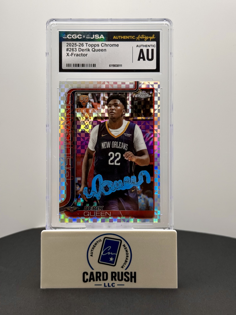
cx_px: 118
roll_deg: -1.0
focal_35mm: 48
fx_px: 436
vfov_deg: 39.7
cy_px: 158
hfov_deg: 30.3
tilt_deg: -15.1
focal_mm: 6.76
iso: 64
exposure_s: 1/261
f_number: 1.78
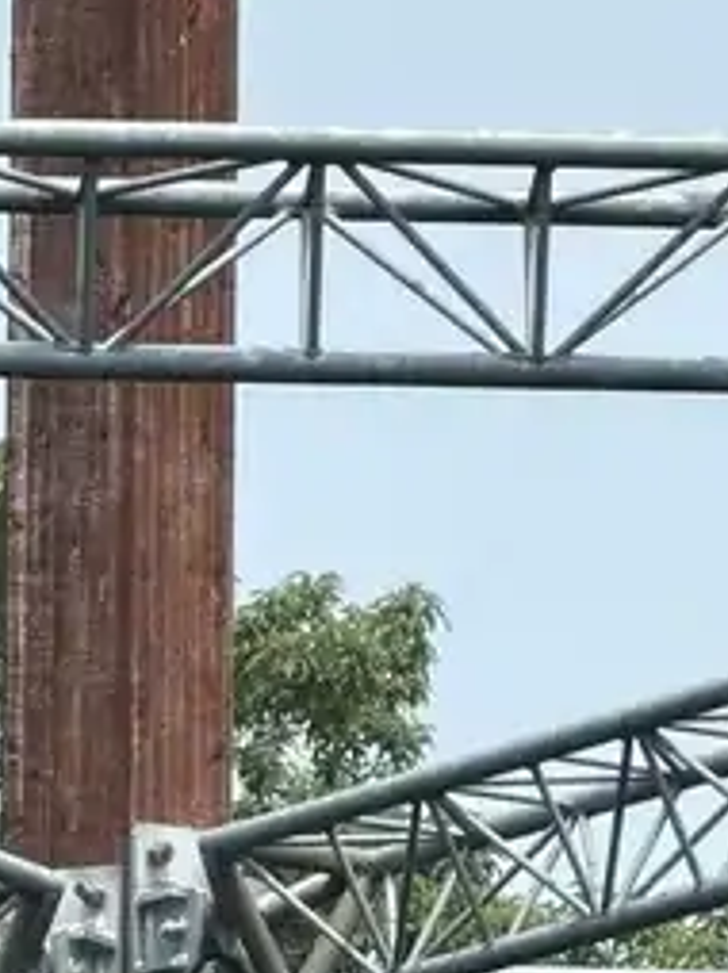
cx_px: -69
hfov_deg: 2.4
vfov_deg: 3.1
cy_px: 969
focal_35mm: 631
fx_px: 17724
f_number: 2.8
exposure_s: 1/638
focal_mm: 16.89
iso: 25
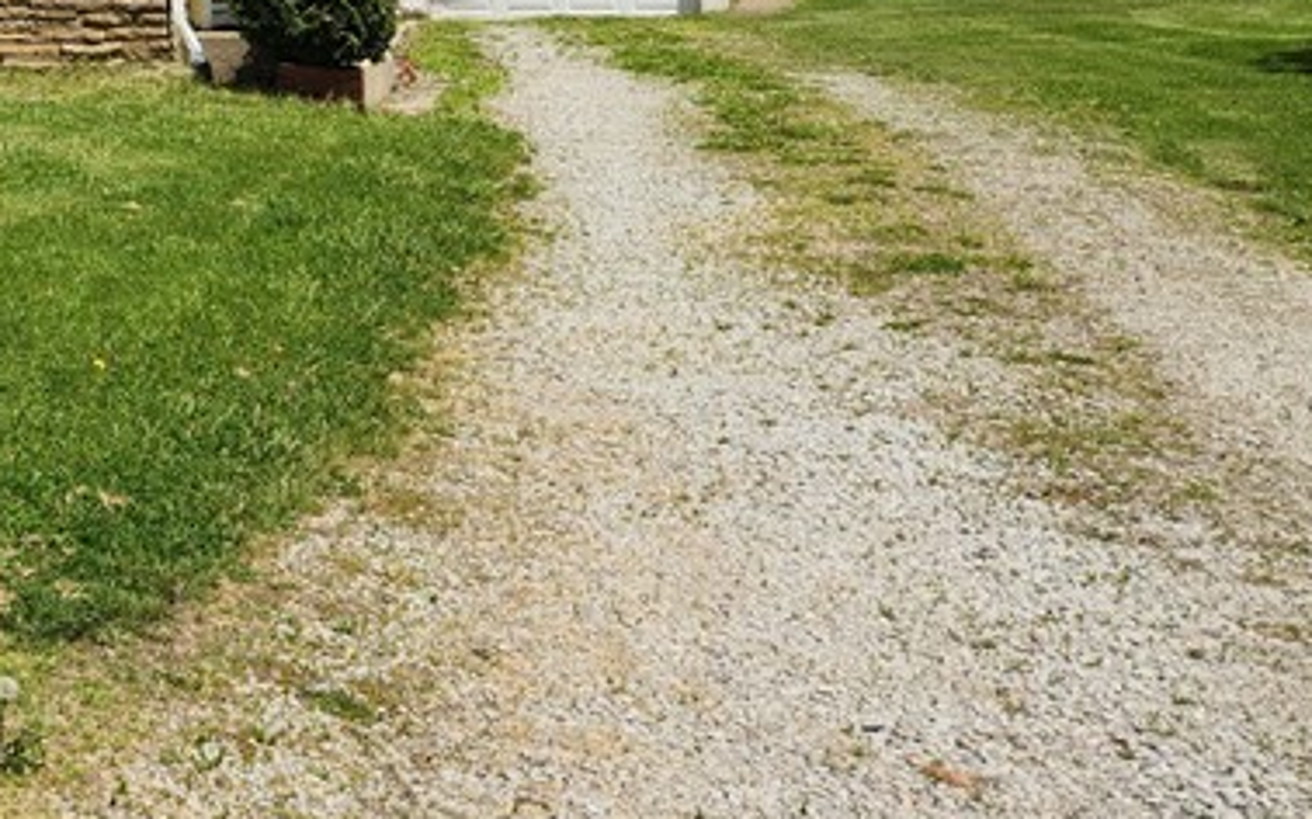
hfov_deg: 26.1
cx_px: -427
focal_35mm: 66
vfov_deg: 18.2
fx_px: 2359
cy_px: -274
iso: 20
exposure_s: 1/2000
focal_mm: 5.4
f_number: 1.8
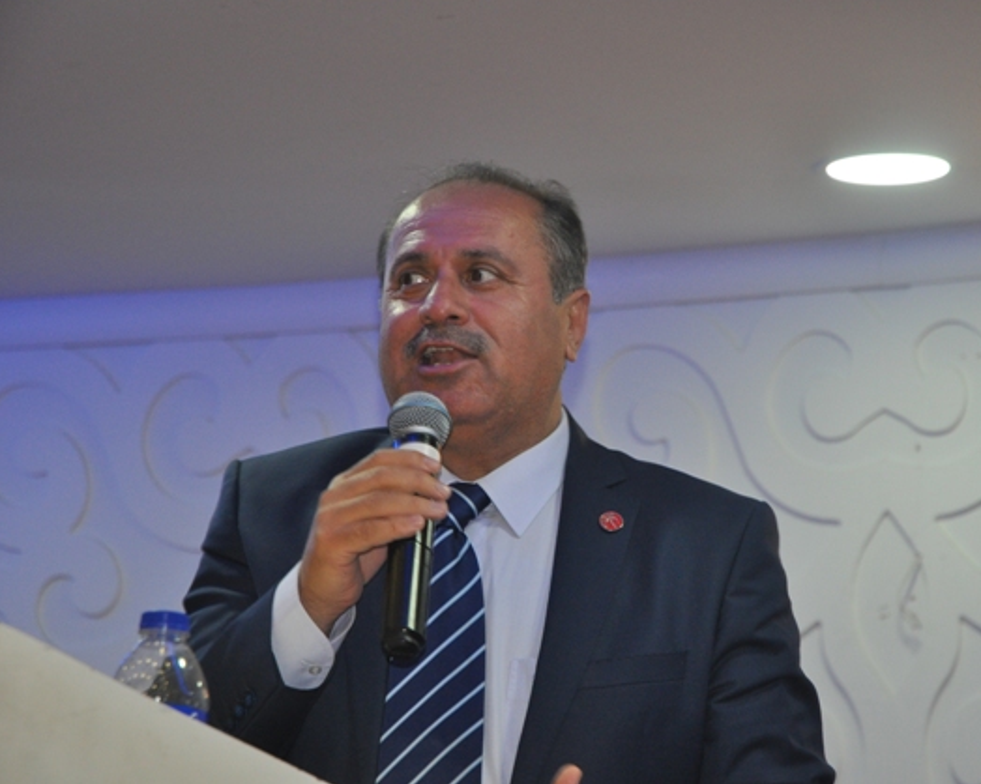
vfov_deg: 13.8
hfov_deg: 17.2
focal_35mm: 112
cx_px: 580
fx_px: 3239
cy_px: 396
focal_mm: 65
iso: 800
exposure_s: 1/80
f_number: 4.5
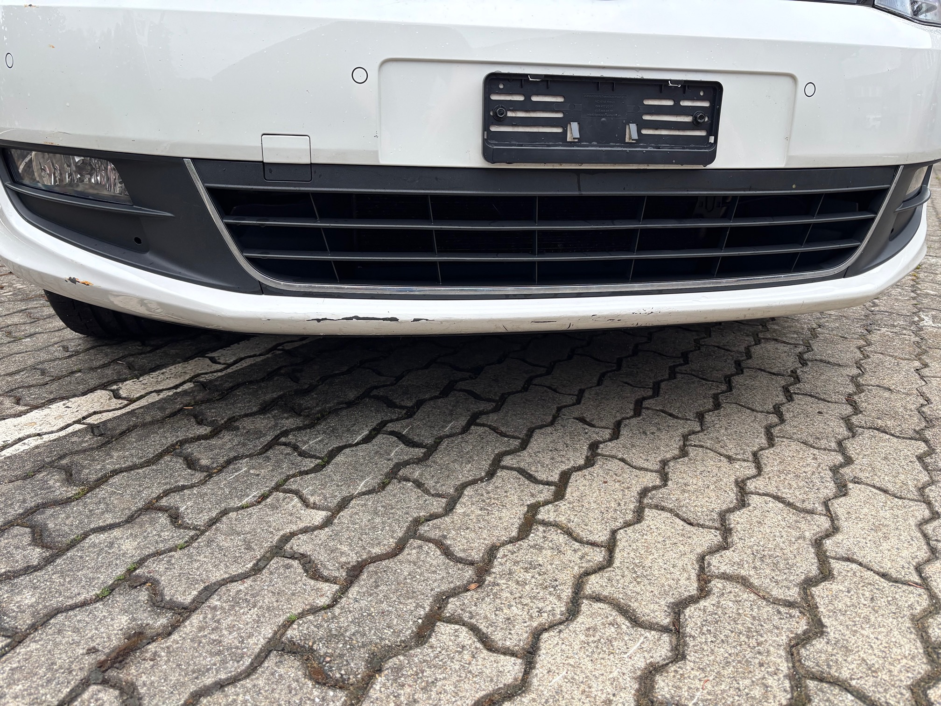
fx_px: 707
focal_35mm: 26
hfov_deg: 67.3
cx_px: 470
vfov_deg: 53.1
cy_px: 353
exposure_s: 1/458
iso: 50
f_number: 1.6
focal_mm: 5.96
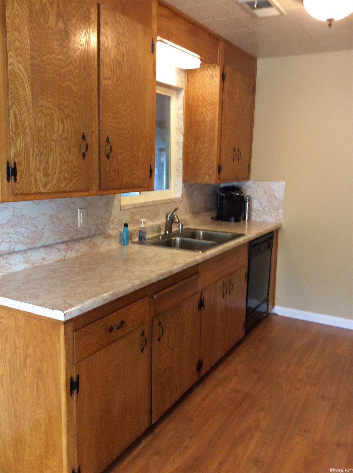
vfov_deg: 56.9
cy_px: 236
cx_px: 176
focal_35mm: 32
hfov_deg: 44.1
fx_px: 436
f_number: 2.4
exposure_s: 1/25
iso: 160
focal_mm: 3.3
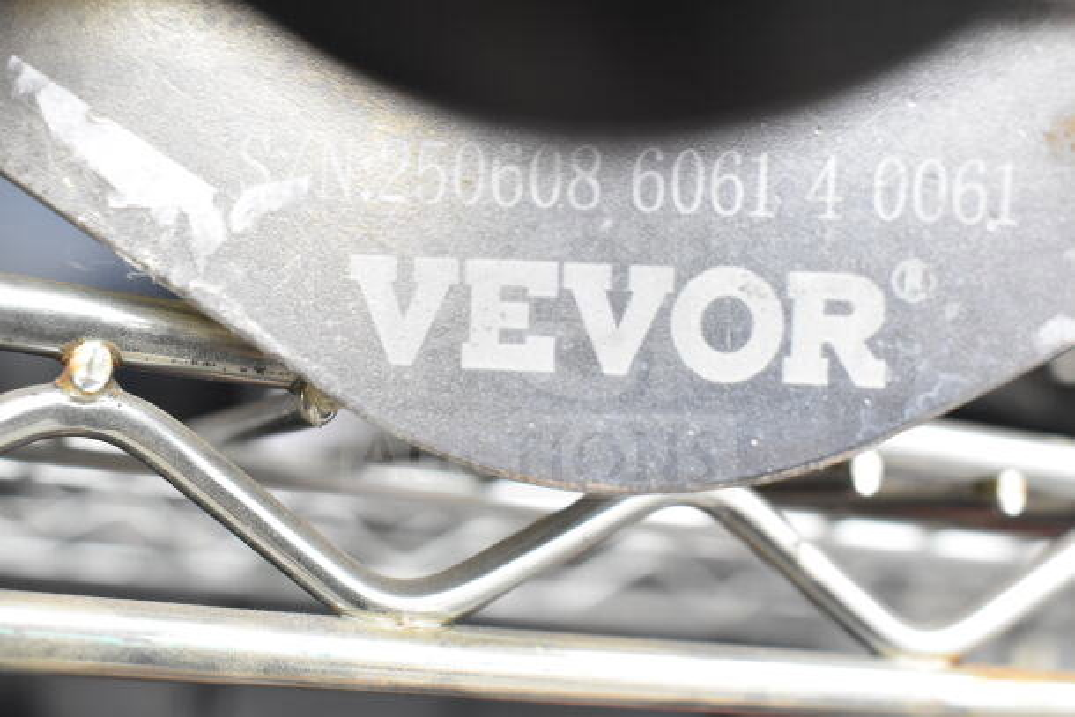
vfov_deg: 29.0
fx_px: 1389
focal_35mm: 46
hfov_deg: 42.3
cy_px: 358
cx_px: 538
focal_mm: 31
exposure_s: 1/125
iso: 1600
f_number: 5.6
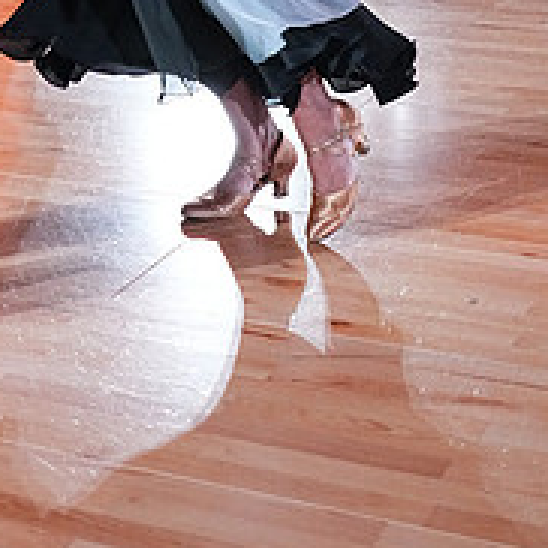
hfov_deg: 16.5
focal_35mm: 103
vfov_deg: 15.6
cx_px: -17
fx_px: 1845
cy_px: -271
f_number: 5
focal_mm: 38
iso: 5000
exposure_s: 1/400
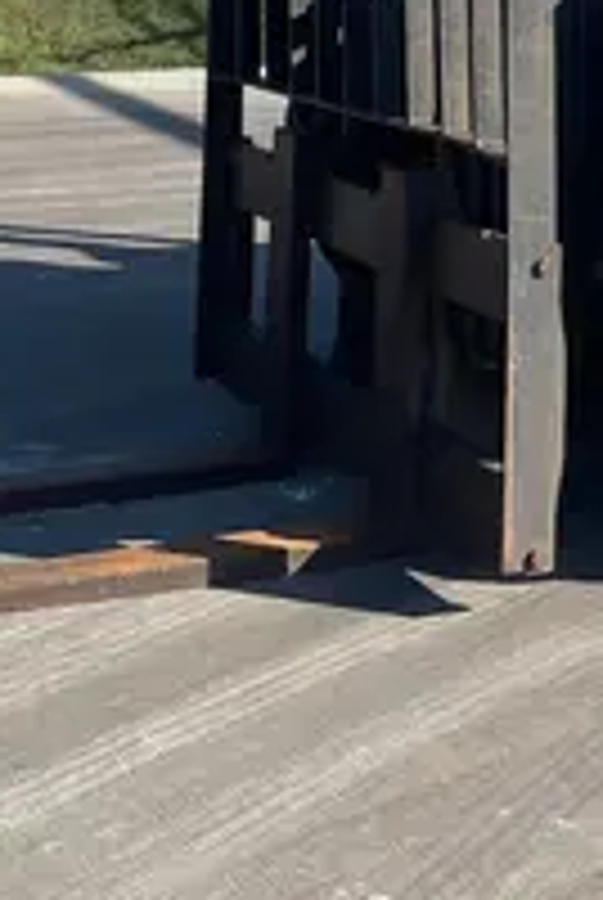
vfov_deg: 18.6
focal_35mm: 99
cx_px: 760
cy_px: -376
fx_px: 2479
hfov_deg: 13.4
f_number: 1.6
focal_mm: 4.2
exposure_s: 1/3300
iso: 50
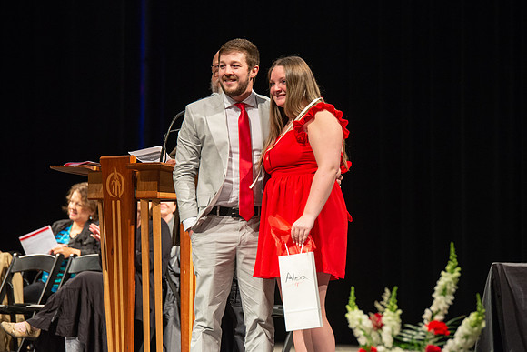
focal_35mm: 185
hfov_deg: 11.1
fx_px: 2707
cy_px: 161
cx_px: 269
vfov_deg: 7.4
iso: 1600
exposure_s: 1/100
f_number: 4
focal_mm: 170
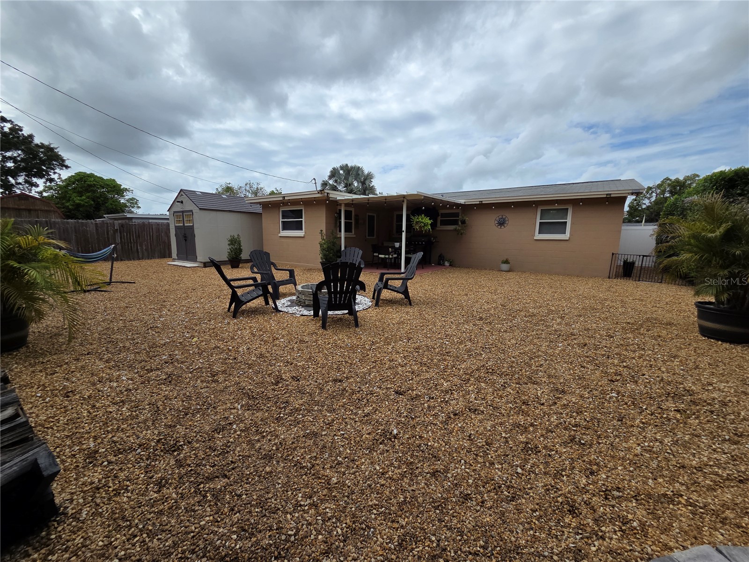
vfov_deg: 89.9
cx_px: 374
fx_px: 281
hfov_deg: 106.2
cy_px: 281
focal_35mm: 13
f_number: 2.2
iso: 50
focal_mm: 2.2
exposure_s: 1/2730
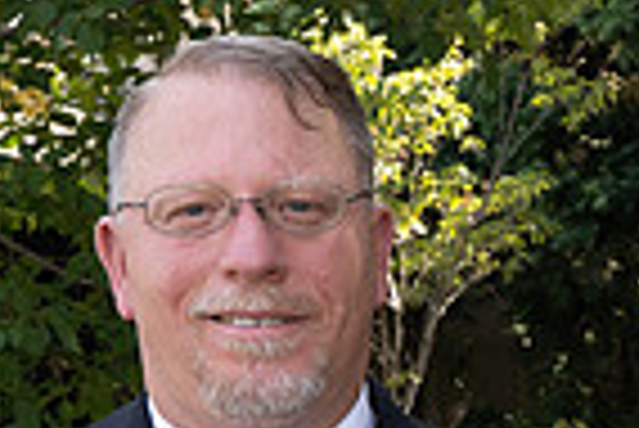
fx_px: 2470
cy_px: 481
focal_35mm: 139
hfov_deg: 13.9
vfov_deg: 9.8
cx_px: 928
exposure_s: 1/160
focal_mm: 28
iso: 400
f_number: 9
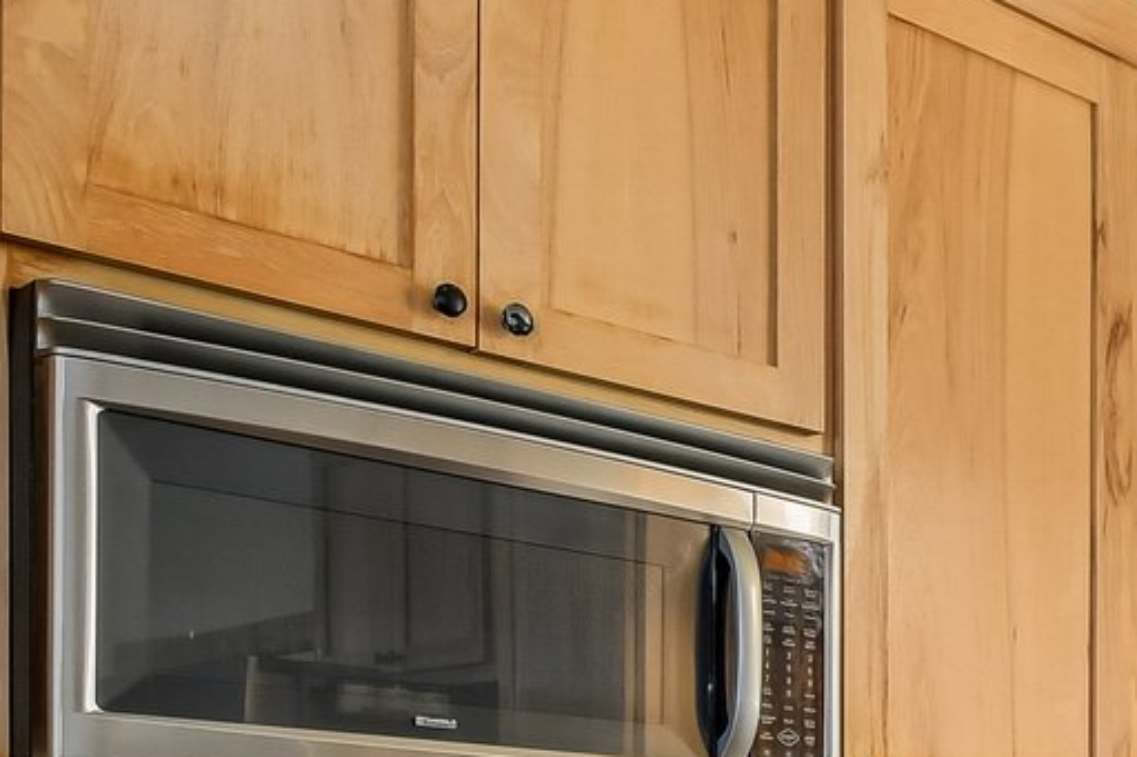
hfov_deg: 27.8
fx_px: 1894
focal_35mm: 60
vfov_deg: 21.0
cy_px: 918
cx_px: 1472
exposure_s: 1/13
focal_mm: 10
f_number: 8
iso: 400
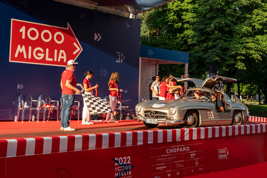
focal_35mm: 38
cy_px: 89
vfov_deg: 35.1
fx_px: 282
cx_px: 134
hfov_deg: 50.7
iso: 400
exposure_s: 1/80
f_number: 9
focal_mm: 38
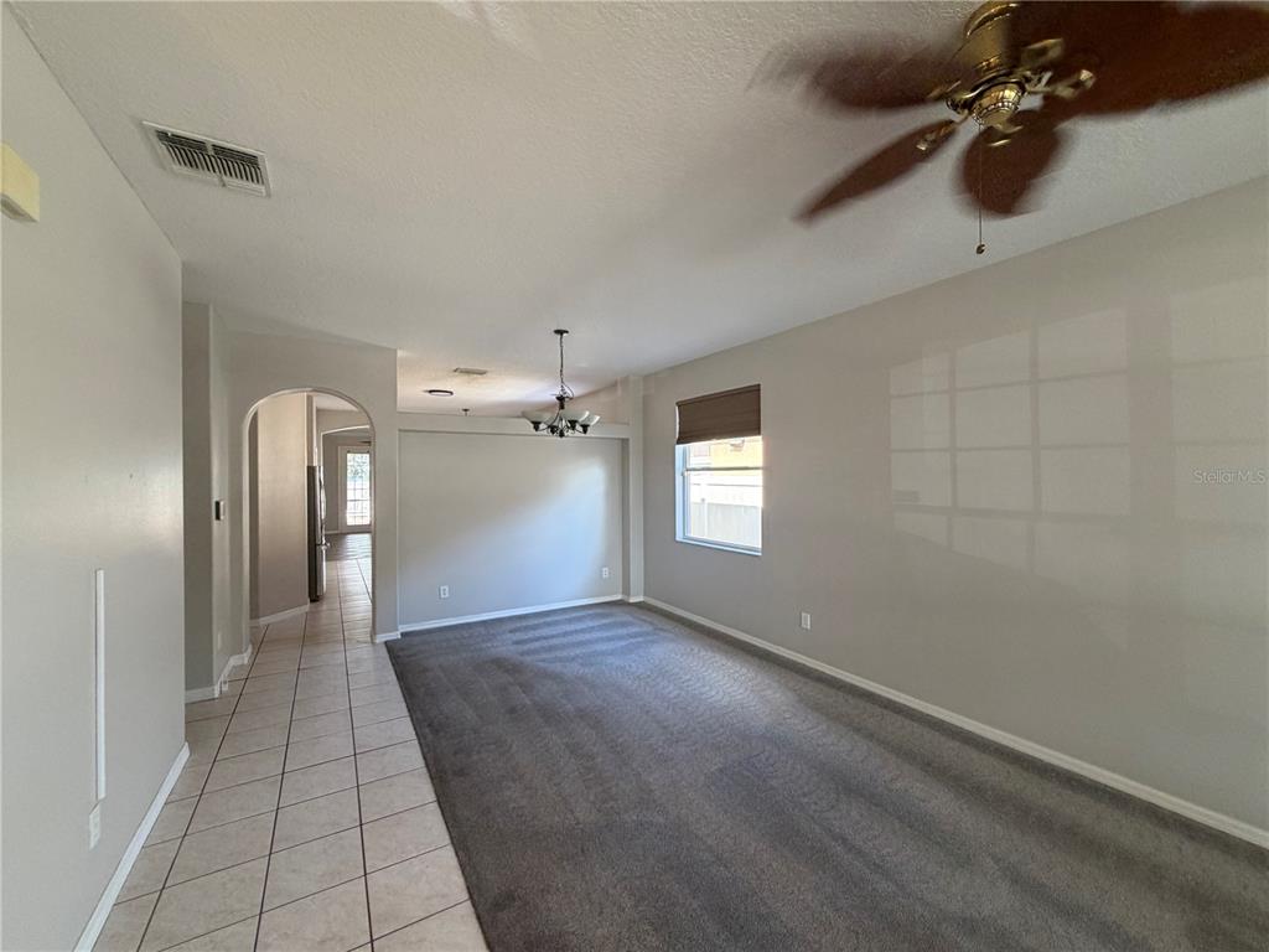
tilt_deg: +0.0
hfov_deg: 102.1
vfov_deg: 85.7
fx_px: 513
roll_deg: +0.3
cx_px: 634
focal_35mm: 14
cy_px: 476
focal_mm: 2.22
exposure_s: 1/60
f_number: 2.2
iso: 200
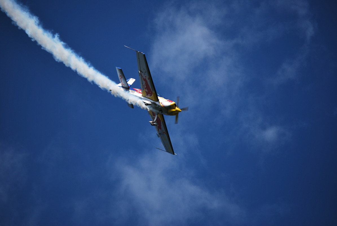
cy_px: 113
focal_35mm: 202
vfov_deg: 6.8
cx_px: 168
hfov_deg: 10.1
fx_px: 1898
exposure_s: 1/1000
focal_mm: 135
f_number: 5
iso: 100
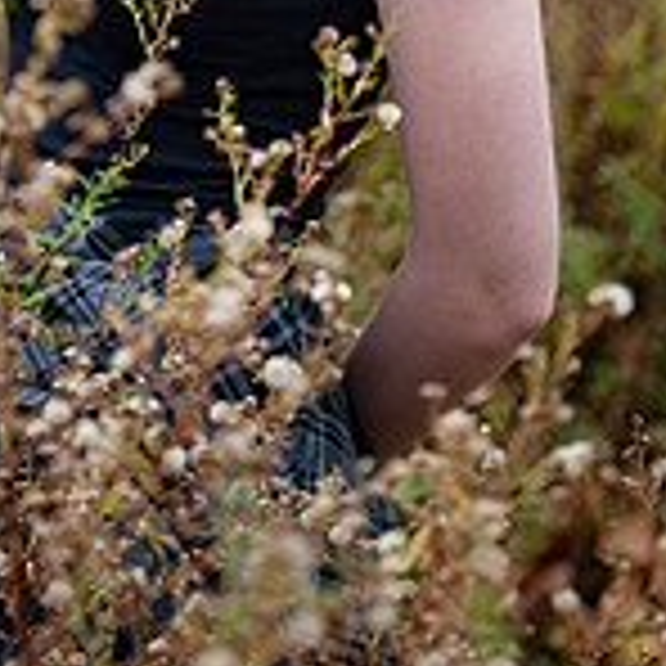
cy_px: -252
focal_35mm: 181
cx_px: 191
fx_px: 3940
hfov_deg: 9.7
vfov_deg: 9.5
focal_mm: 70
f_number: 2.8
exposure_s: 1/400
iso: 100
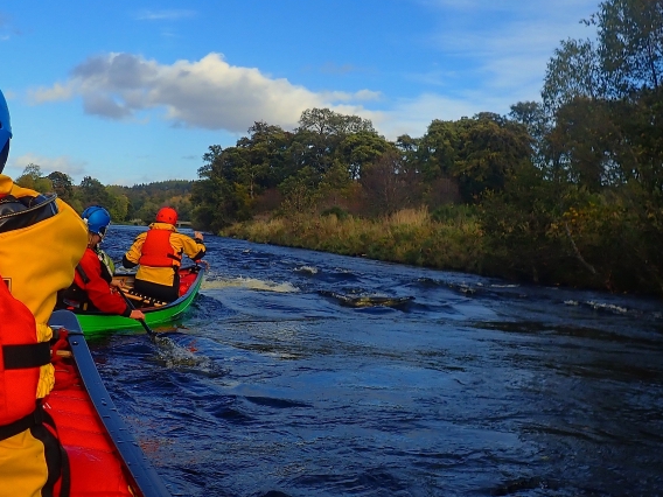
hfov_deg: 42.9
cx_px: 289
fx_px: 843
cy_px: 215
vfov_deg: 32.8
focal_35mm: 44
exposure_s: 1/160
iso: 100
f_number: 8
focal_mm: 4.5
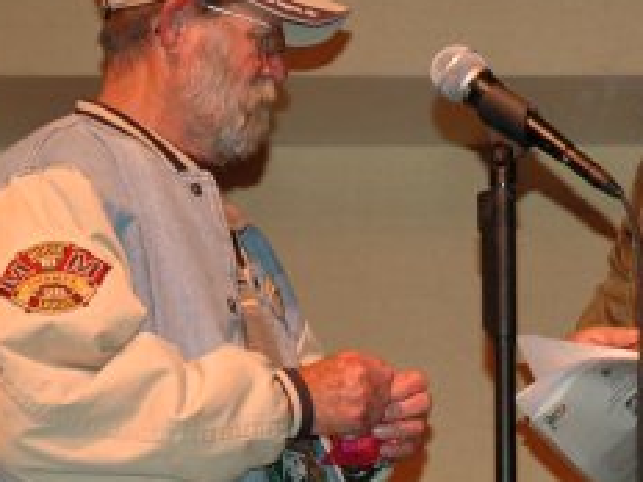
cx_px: 615
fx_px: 2768
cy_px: 292
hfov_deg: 13.1
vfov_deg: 10.0
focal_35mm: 149
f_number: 4.5
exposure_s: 1/60
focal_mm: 40
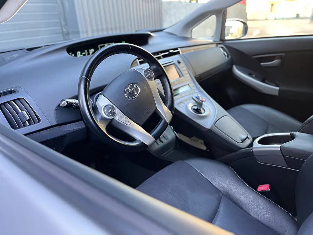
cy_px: 118
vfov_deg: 53.1
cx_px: 156
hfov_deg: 67.3
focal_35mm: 26
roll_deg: +3.7
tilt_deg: -22.8
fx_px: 235
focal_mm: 5.1
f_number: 1.6
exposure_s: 1/60
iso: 200
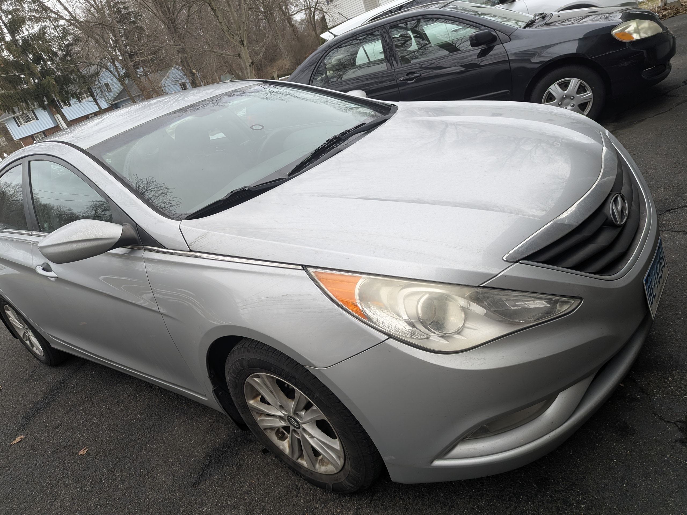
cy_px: 258
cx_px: 344
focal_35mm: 24
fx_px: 476
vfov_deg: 56.8
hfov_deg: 71.6
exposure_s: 1/75.4
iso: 65
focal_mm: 6.81
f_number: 1.85
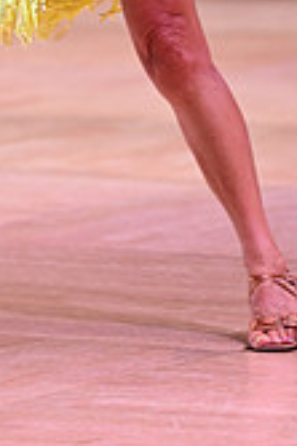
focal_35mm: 503
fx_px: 6237
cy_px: -200
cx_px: -48
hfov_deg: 2.7
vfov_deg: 4.1
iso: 1600
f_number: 2.8
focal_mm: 145
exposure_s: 1/400
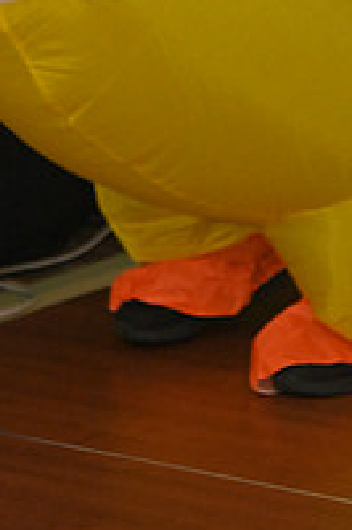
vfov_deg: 7.4
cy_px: -175
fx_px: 4055
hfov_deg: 5.0
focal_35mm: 276
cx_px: 232
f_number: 4.5
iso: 4000
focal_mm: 95
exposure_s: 1/320
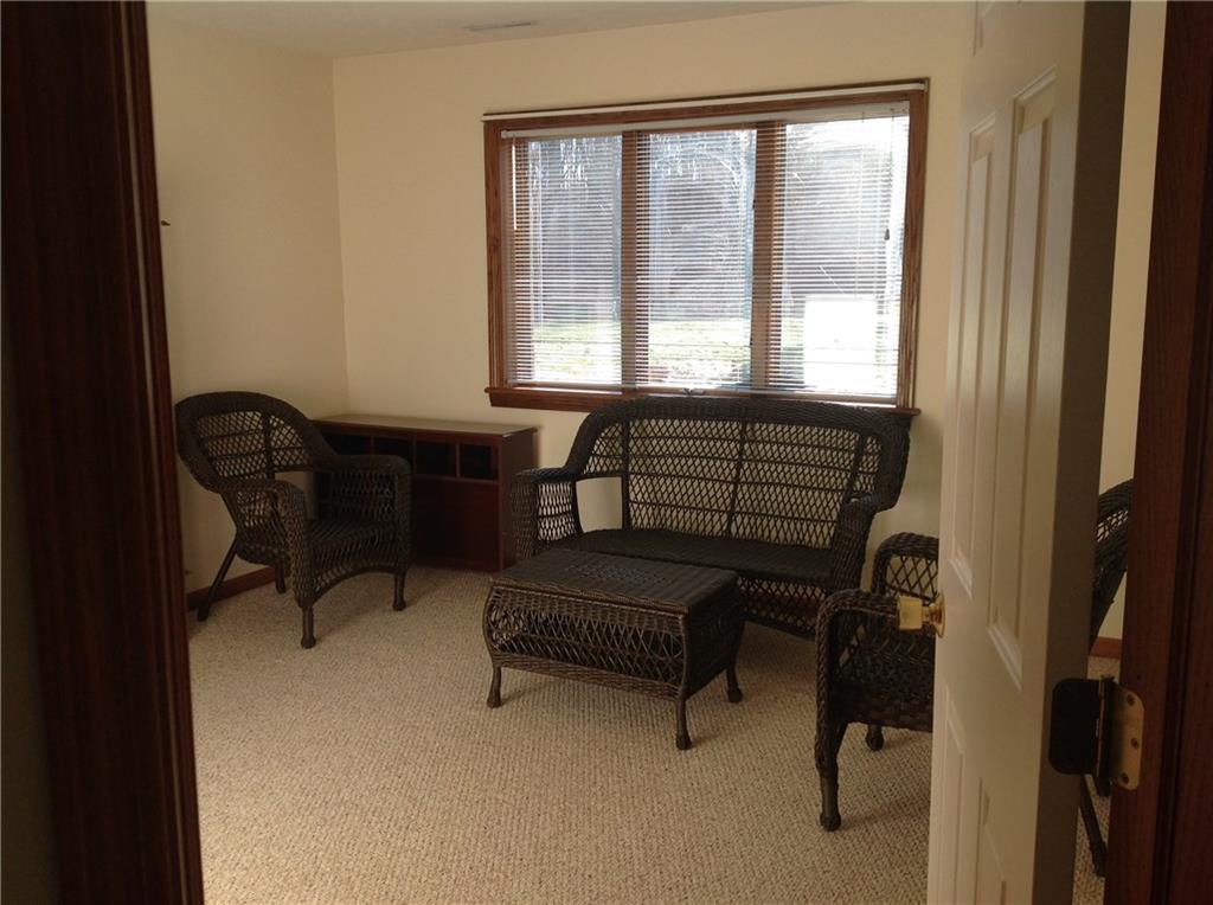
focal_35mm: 35
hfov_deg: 52.7
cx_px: 606
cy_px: 452
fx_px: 1224
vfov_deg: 40.6
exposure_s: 1/120
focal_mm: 4.28
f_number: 2.4
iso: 50
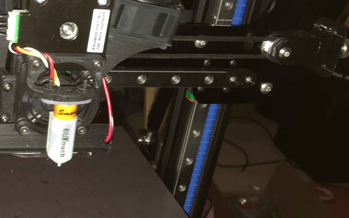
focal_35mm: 57
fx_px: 542
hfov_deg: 33.7
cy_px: 104
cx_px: 34
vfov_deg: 22.7
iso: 64
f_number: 2.2
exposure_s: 1/20
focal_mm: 4.15
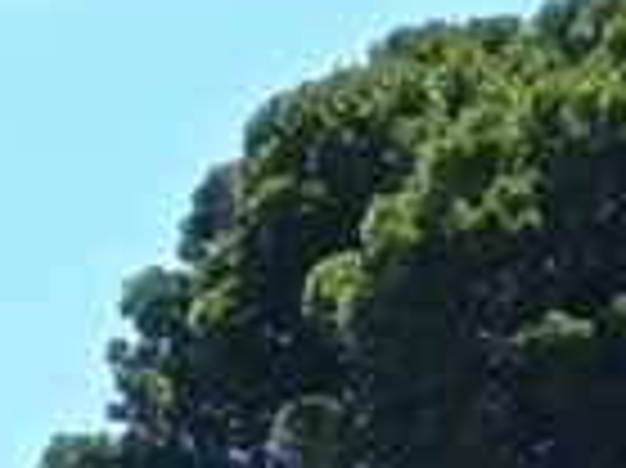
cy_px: 806
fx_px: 14346
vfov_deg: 1.9
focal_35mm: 794
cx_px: 950
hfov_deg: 2.5
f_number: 1.75
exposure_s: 1/577
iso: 100
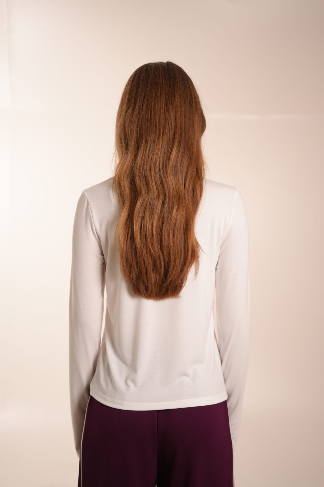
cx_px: 162
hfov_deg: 27.0
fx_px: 675
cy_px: 244
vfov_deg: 39.6
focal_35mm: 50
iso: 400
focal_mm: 50
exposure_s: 1/125
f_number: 2.8
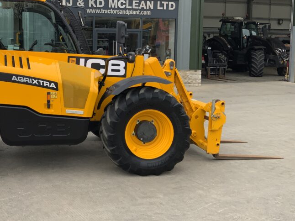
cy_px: 68
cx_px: 73
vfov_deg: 31.2
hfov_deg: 40.1
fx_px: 392
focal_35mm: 46
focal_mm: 3
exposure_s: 1/666
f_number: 1.8
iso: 16
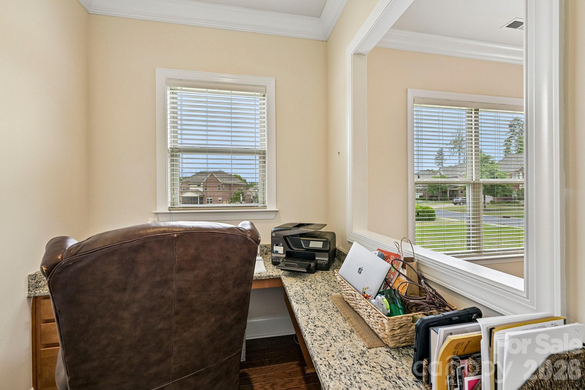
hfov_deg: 104.3
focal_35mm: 14
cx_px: 292
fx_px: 227
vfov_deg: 81.2
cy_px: 195
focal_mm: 14
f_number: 8
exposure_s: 1/15
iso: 110
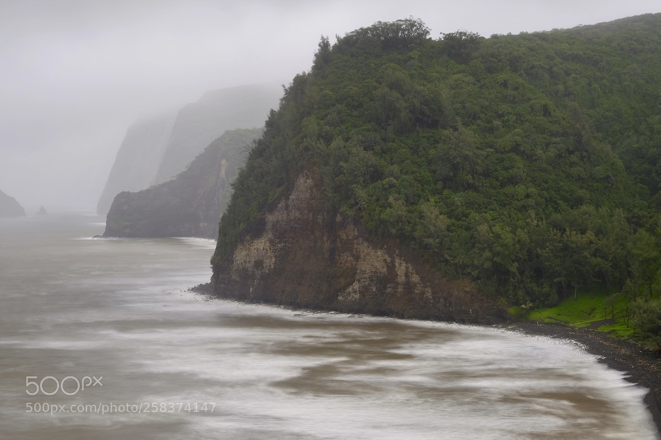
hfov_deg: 27.0
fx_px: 1377
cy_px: 220
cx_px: 330
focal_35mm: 75
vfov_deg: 18.2
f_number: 11
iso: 200
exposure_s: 15
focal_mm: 50
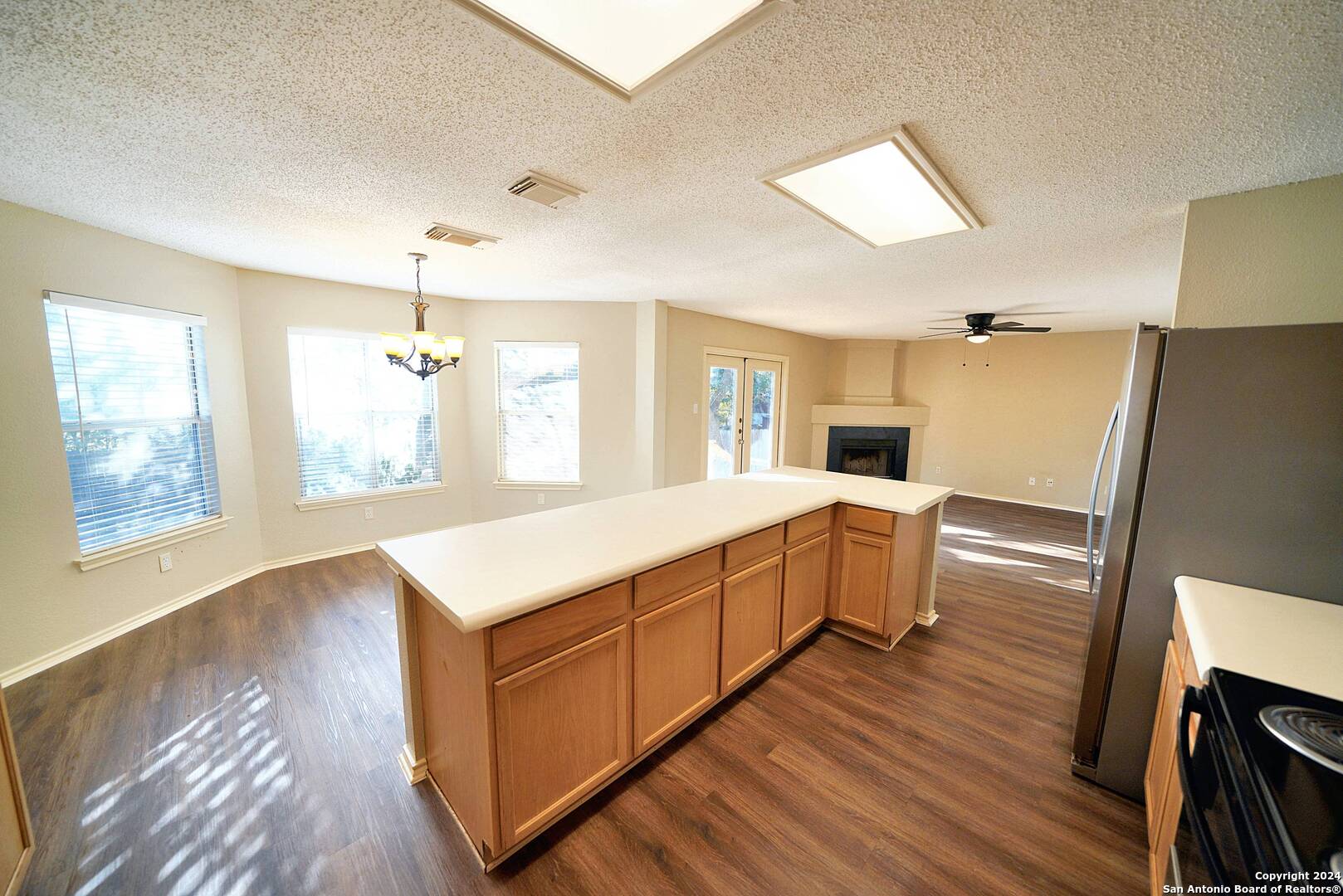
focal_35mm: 12
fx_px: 448
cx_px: 672
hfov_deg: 112.6
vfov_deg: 90.1
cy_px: 448
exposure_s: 1/60
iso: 200
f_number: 4
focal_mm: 12
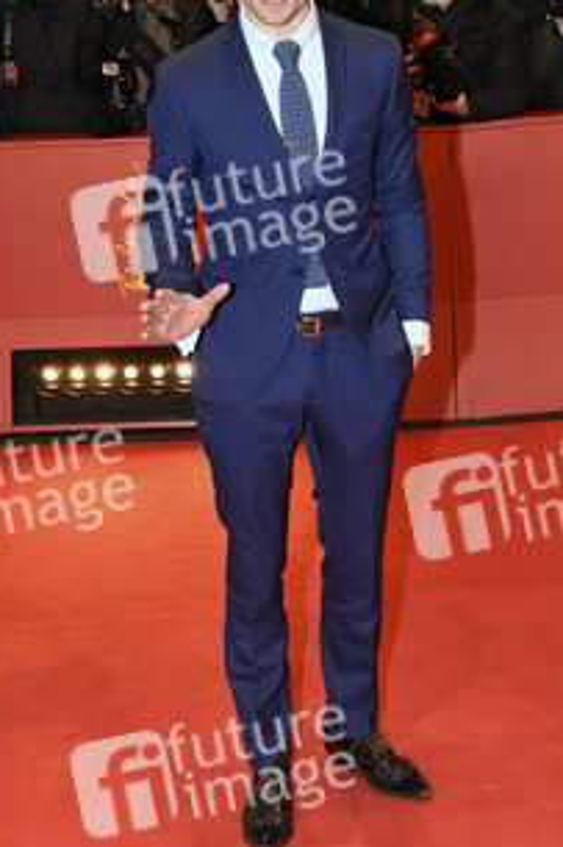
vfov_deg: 36.2
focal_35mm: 55
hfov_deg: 24.6
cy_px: 355
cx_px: 294
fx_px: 1292
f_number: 6.3
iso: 1600
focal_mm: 28
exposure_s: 1/200
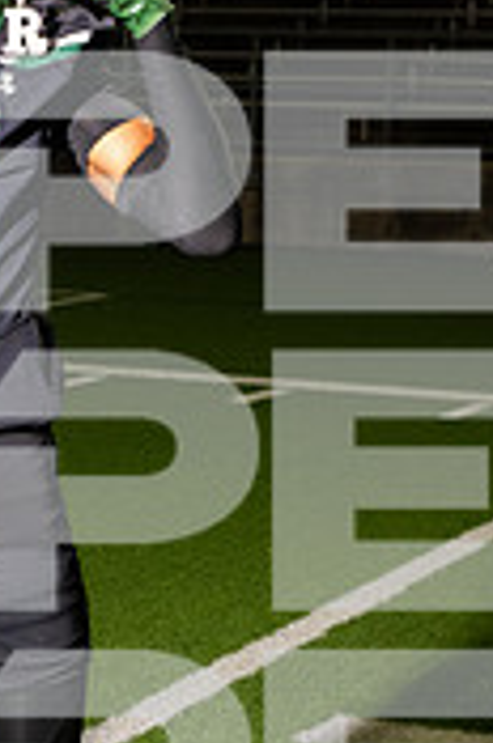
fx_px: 2763
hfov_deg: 10.1
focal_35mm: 134
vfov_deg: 15.3
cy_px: 484
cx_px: -72
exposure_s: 1/400
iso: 1000
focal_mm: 52
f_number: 7.1
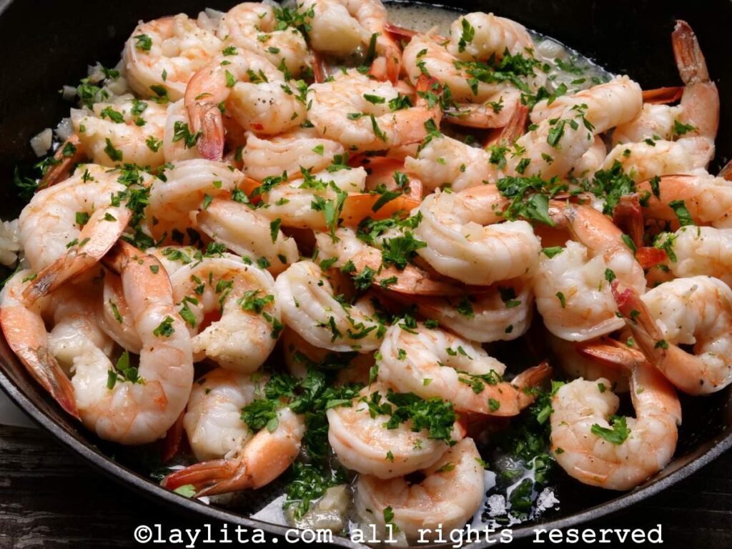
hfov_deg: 28.6
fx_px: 1438
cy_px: 274
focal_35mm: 68
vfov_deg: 21.6
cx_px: 366
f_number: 14
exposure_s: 1/80
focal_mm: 34
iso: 1000
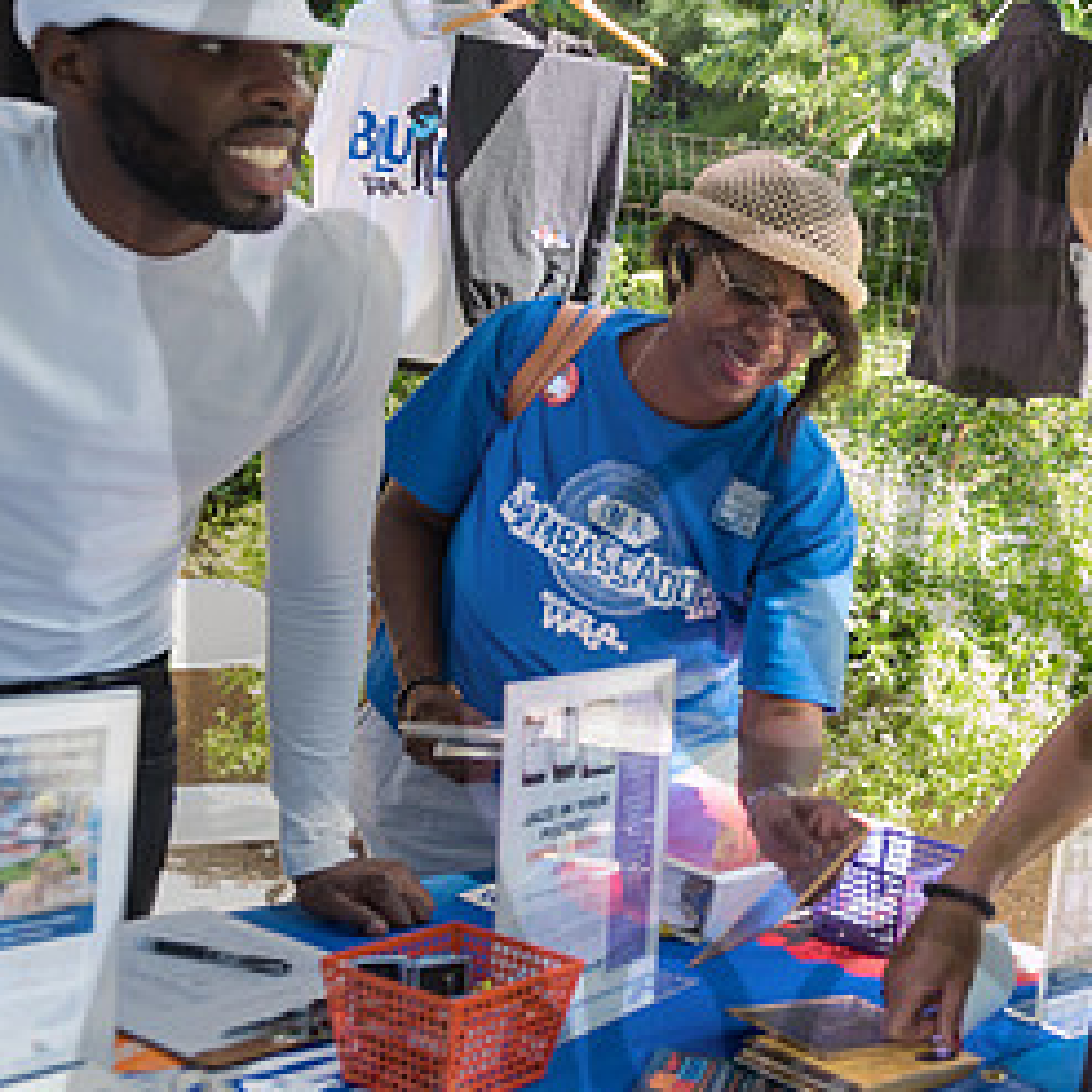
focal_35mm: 48
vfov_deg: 35.4
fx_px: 1713
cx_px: 1065
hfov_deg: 32.8
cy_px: 564
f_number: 4
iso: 250
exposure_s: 1/160
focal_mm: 24
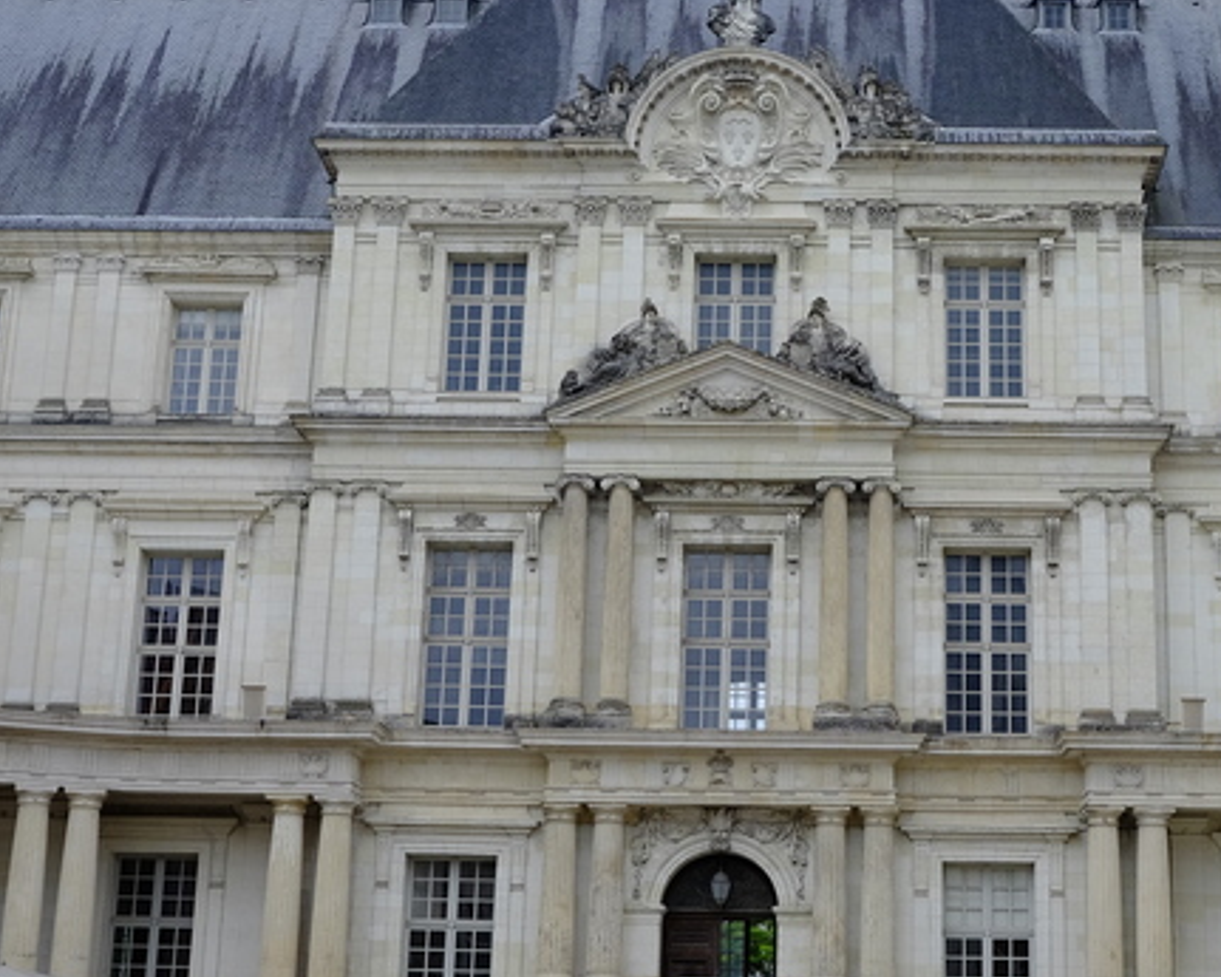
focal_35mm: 61
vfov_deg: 25.0
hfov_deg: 30.7
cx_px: 805
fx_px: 2205
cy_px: 517
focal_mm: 23
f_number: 4
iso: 400
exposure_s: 1/250
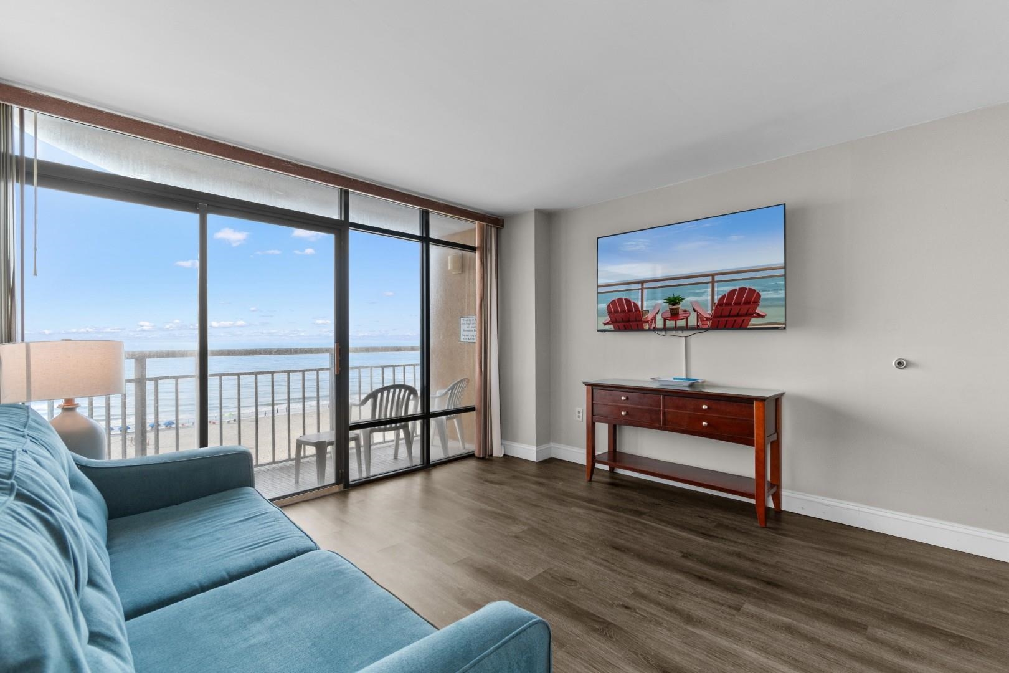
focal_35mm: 15
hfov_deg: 100.4
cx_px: 504
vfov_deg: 77.3
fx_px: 420
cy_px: 336
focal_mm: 10
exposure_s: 1/30
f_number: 4.5
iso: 100
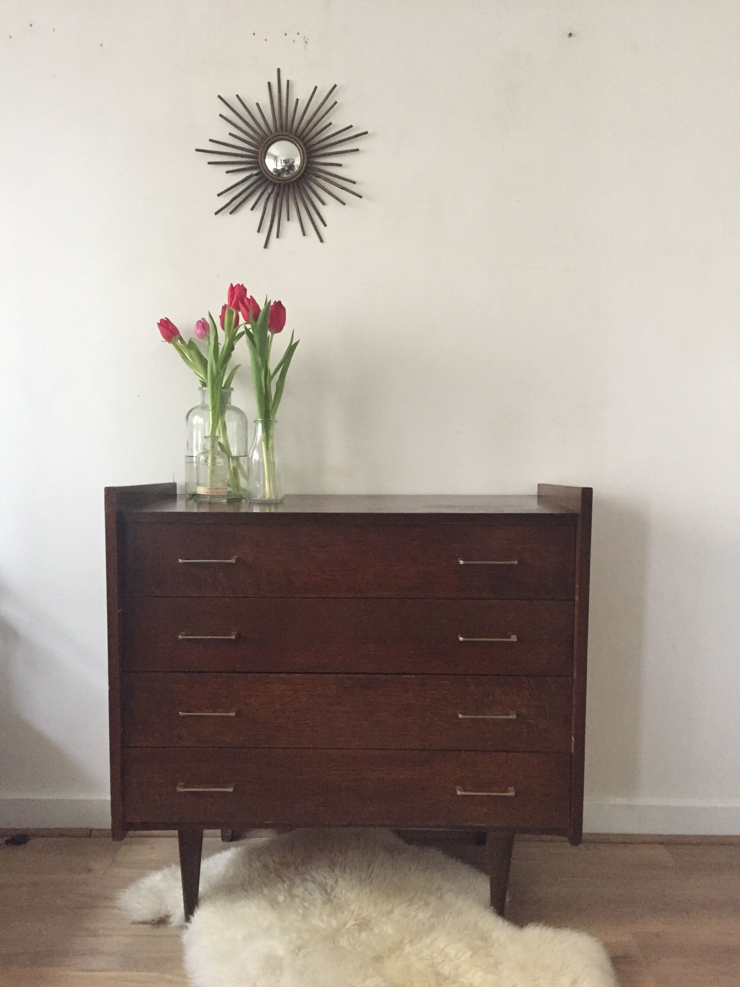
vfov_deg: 61.7
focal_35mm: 29
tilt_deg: -4.2
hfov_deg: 48.2
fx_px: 827
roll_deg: +0.1
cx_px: 370
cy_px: 494
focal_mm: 4.15
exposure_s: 1/25
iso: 250
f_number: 2.2
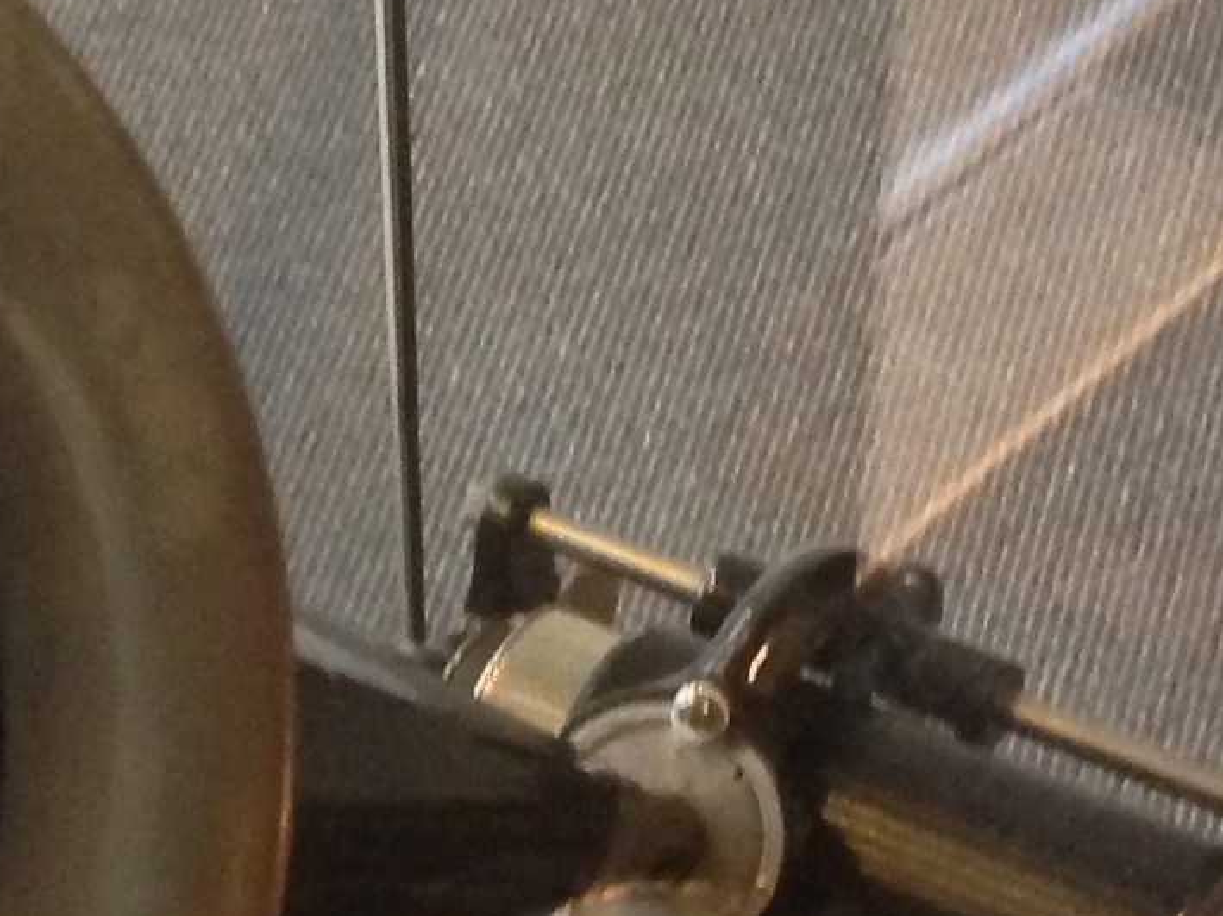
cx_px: 359
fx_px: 5368
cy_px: 1256
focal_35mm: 152
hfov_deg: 13.0
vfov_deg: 9.5
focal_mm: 4.13
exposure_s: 1/15
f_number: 2.4
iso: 500
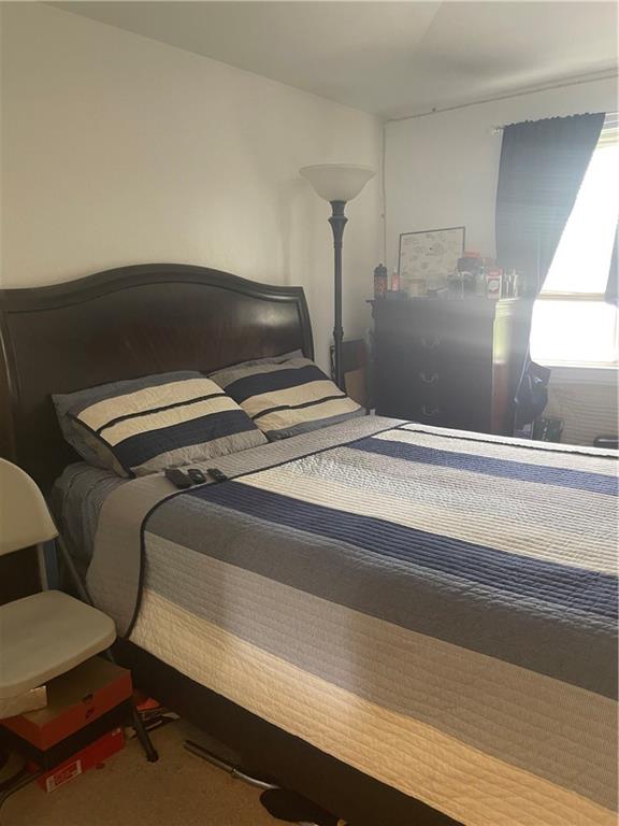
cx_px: 310
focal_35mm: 25
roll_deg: +1.2
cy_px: 413
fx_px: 596
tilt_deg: -10.6
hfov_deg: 54.9
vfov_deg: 69.4
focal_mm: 5.1
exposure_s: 1/60
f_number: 1.6
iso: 320
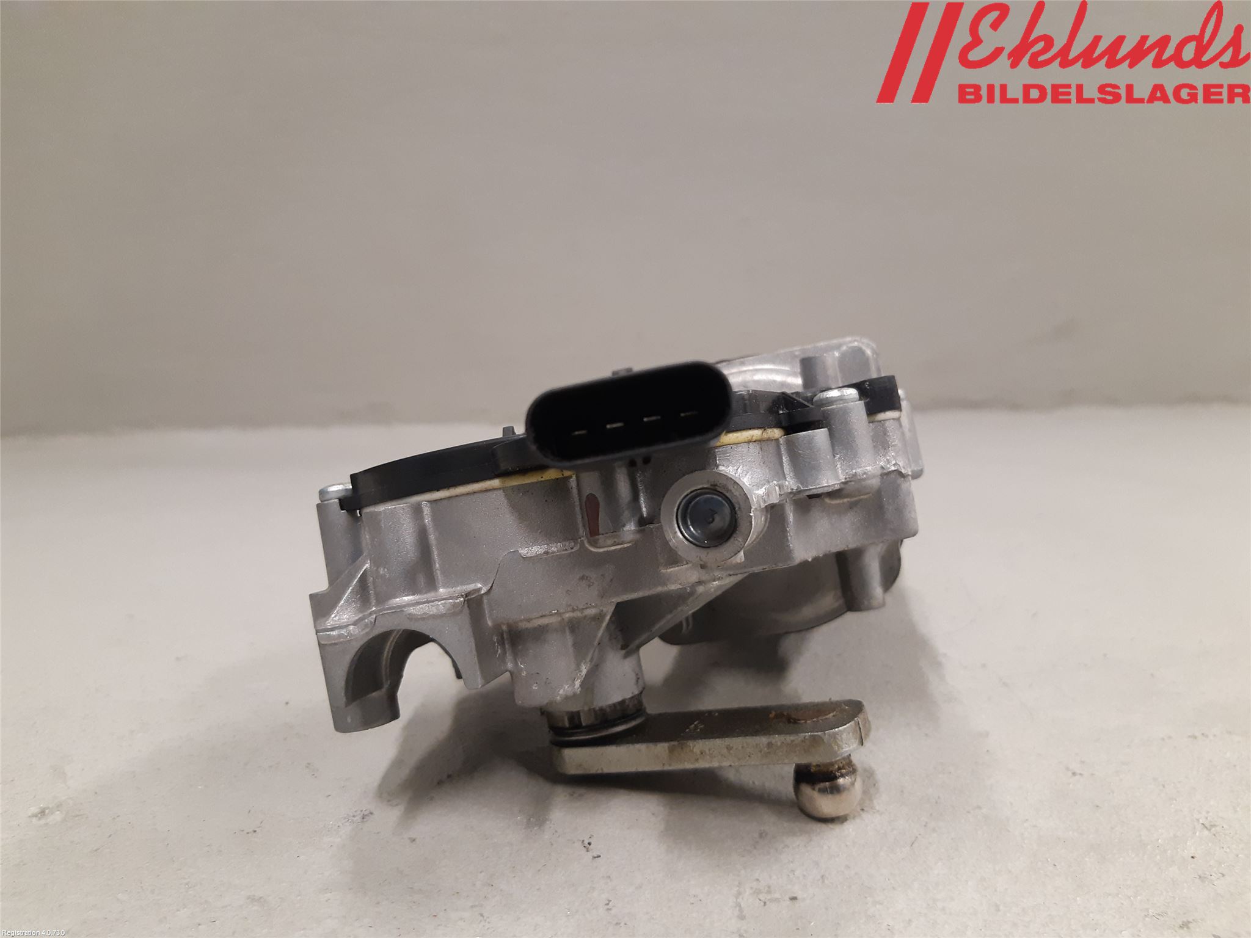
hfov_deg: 67.3
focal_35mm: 26
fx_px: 940
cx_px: 626
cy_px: 469
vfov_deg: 53.1
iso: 200
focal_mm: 3.93
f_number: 1.7
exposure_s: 1/50
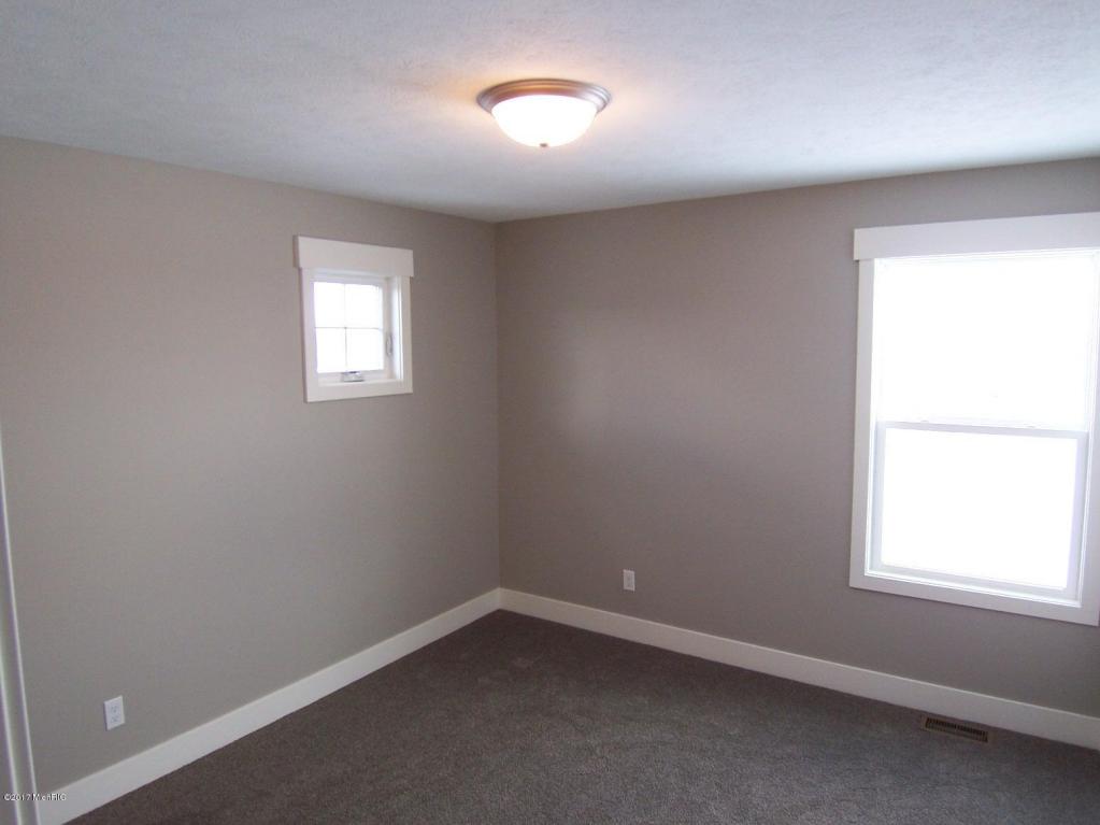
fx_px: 731
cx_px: 550
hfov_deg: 73.9
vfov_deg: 58.9
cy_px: 412
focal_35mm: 23
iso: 80
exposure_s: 1/30
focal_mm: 3.8
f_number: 2.8
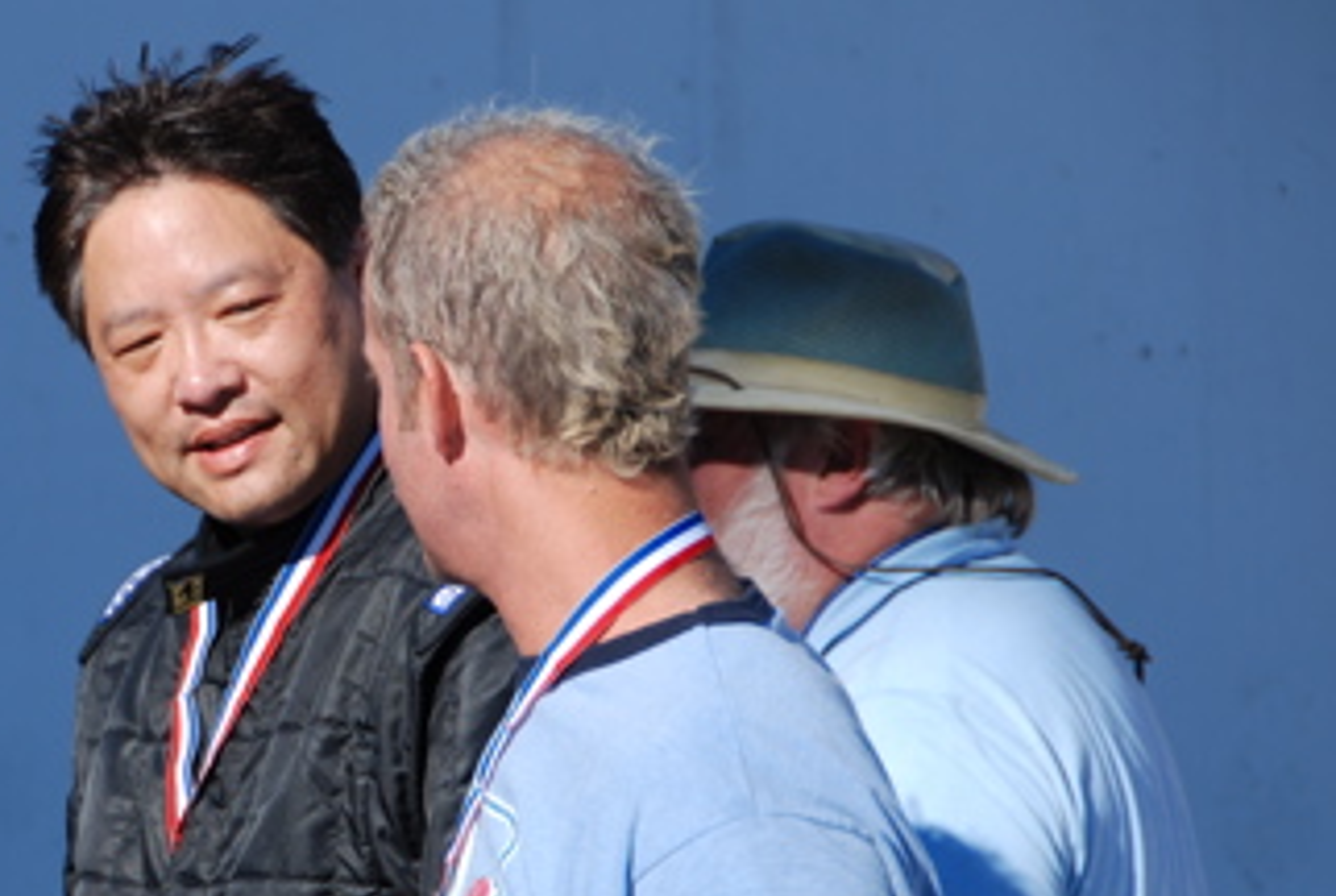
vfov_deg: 3.6
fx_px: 14388
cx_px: 180
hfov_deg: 5.3
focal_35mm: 387
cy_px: 743
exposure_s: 1/500
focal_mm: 130
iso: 125
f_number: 5.6
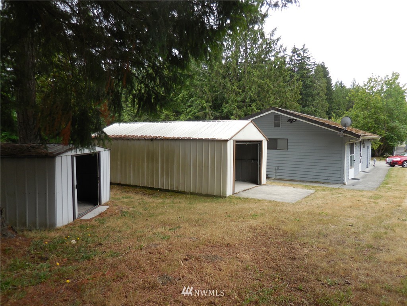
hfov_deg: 69.4
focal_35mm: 25
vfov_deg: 54.9
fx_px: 294
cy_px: 153
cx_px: 204
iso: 125
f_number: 3.3
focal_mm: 4.5
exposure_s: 1/320
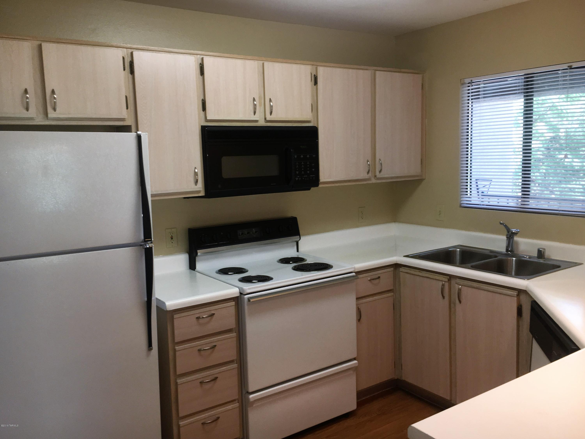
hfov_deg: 61.7
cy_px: 220
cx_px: 292
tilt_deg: -7.4
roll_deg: -1.1
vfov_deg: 48.2
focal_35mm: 29
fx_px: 490
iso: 32
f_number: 2.2
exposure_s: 1/33
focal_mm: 4.15
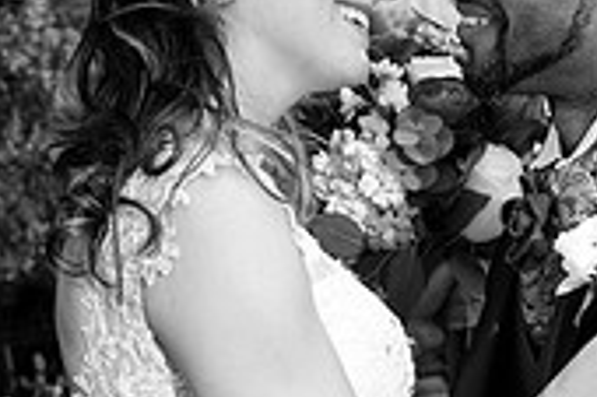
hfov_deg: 12.0
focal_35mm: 171
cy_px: 316
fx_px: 2833
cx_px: 411
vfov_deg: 8.0
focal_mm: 50
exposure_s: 1/250
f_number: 8
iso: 320
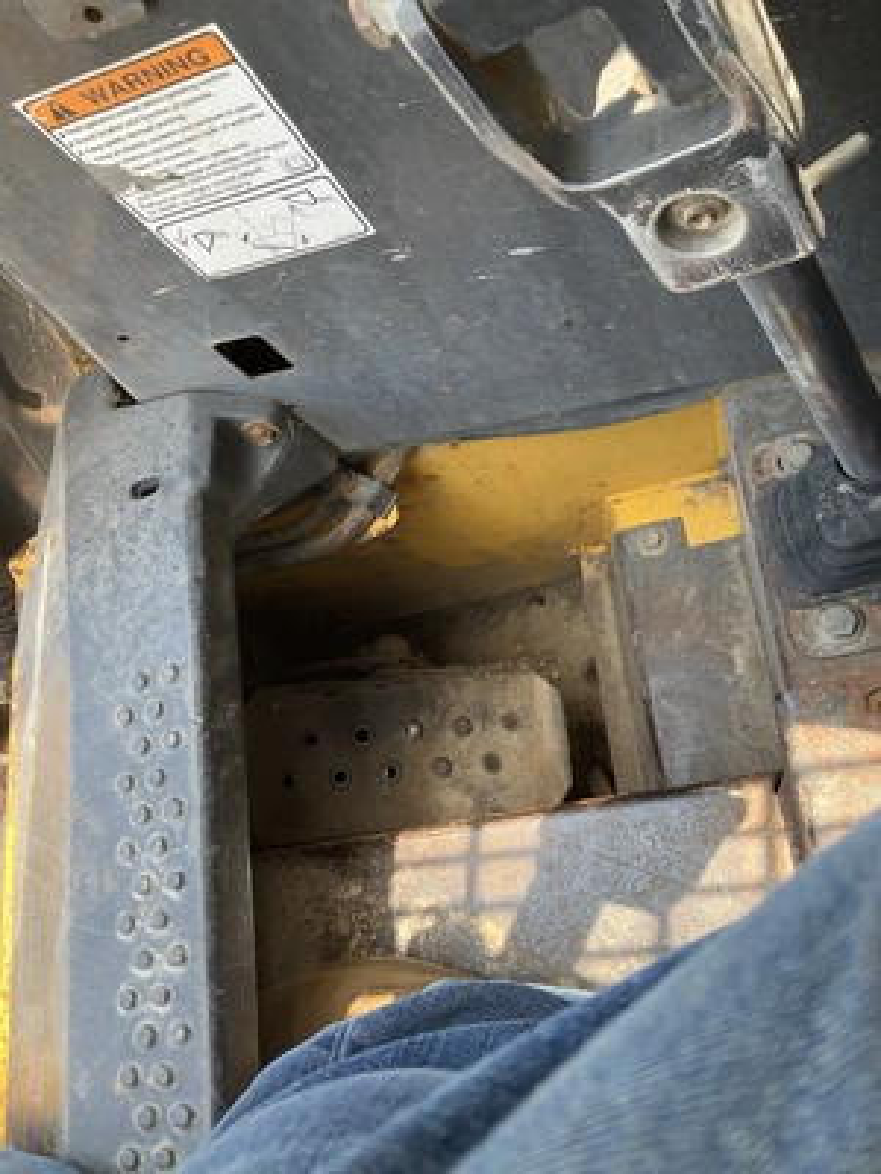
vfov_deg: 61.7
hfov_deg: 48.2
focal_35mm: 29
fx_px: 984
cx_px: 440
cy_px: 587
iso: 32
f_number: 1.8
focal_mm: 3
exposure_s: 1/165
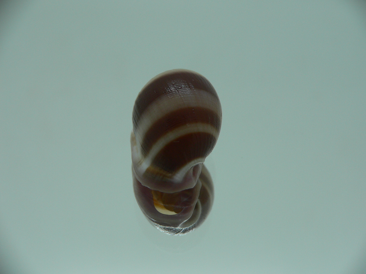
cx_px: 183
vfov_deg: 40.7
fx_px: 370
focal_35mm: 35
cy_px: 137
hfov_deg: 52.6
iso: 80
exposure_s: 1/60
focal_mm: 4.6
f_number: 2.8
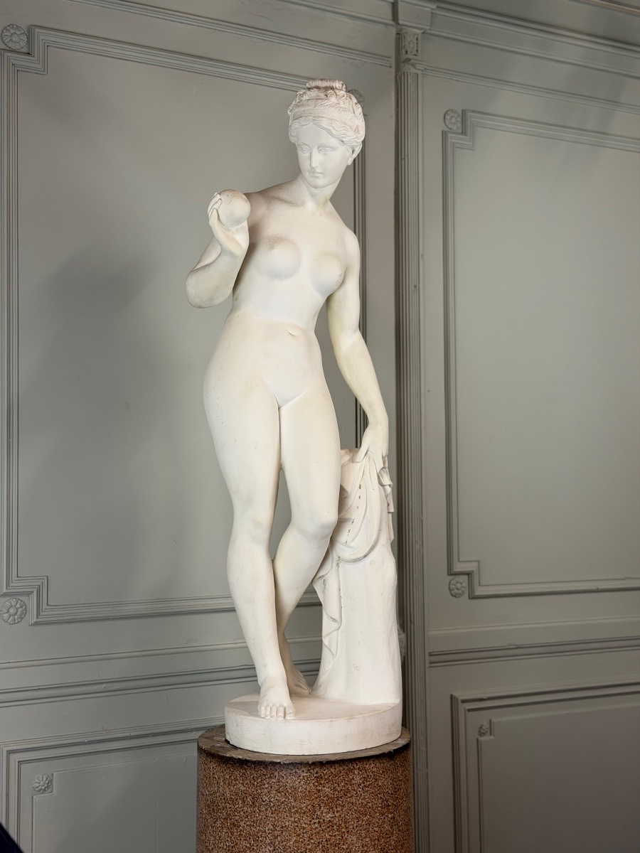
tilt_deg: +3.0
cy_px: 426
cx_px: 320
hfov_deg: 30.3
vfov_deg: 39.7
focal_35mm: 48
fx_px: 1183
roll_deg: +1.0
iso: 64
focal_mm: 6.76
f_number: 1.78
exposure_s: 1/50
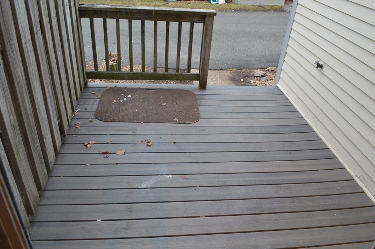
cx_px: 188
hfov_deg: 67.4
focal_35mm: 27
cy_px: 124
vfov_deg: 47.9
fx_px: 281
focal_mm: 18
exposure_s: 1/80
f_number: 8
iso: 400
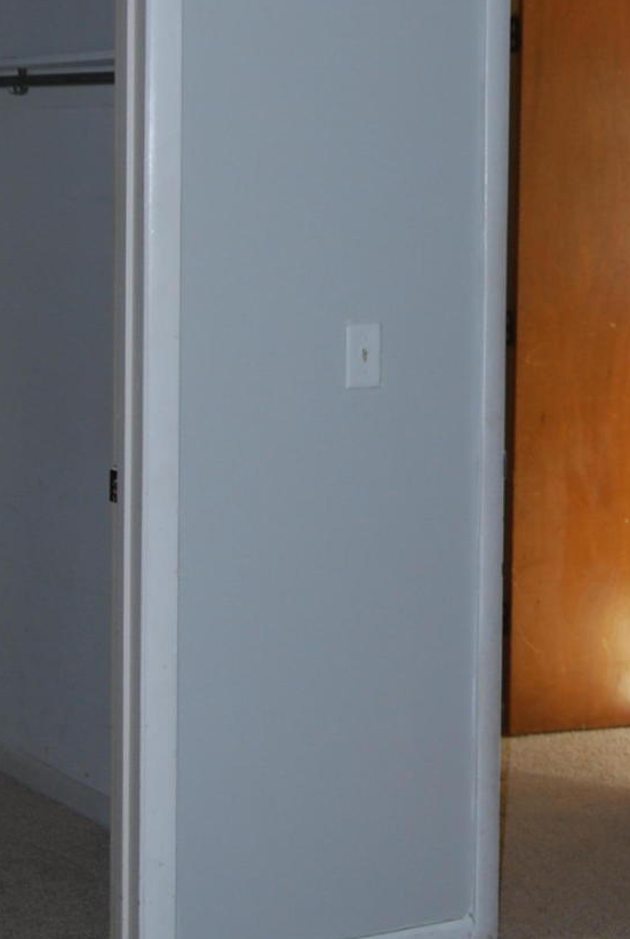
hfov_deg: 14.4
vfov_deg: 21.2
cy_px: 230
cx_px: 478
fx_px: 2482
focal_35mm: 95
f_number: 4.2
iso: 200
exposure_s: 1/60
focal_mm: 26
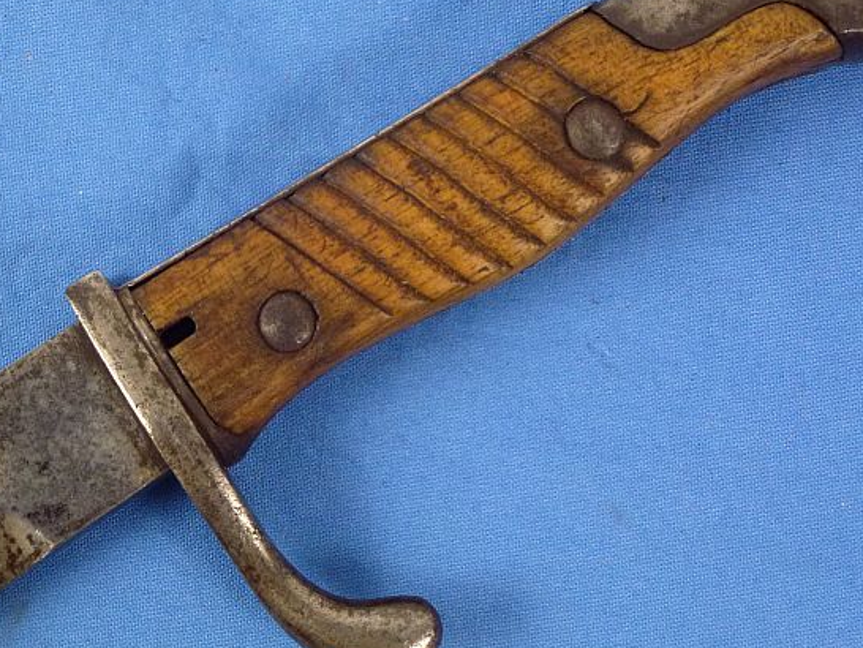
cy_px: 280
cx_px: 411
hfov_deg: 18.9
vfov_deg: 14.2
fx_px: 2594
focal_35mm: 104
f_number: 4.7
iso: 400
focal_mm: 12.7
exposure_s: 1/80
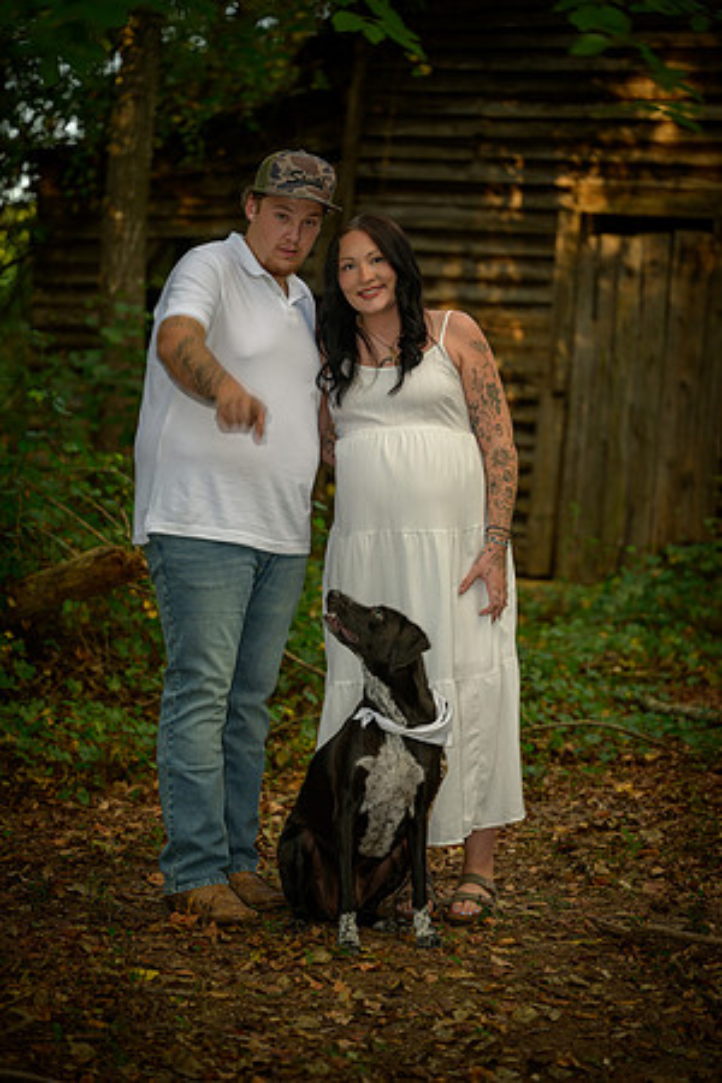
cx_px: 361
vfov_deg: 19.5
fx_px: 3159
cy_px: 542
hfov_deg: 13.0
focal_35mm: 105
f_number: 3.3
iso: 200
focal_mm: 105
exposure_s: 1/60
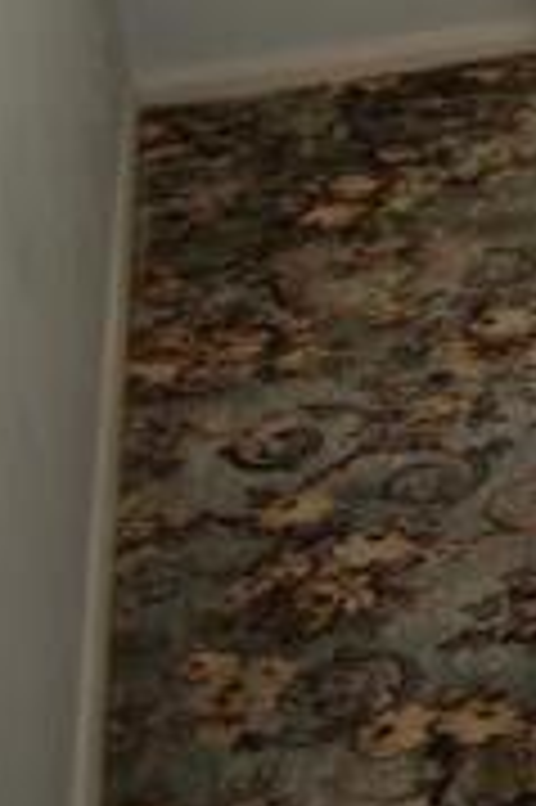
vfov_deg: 19.5
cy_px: -137
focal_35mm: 99
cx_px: 1376
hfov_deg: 11.1
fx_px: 2215
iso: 100
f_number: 3.5
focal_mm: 18
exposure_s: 1/200
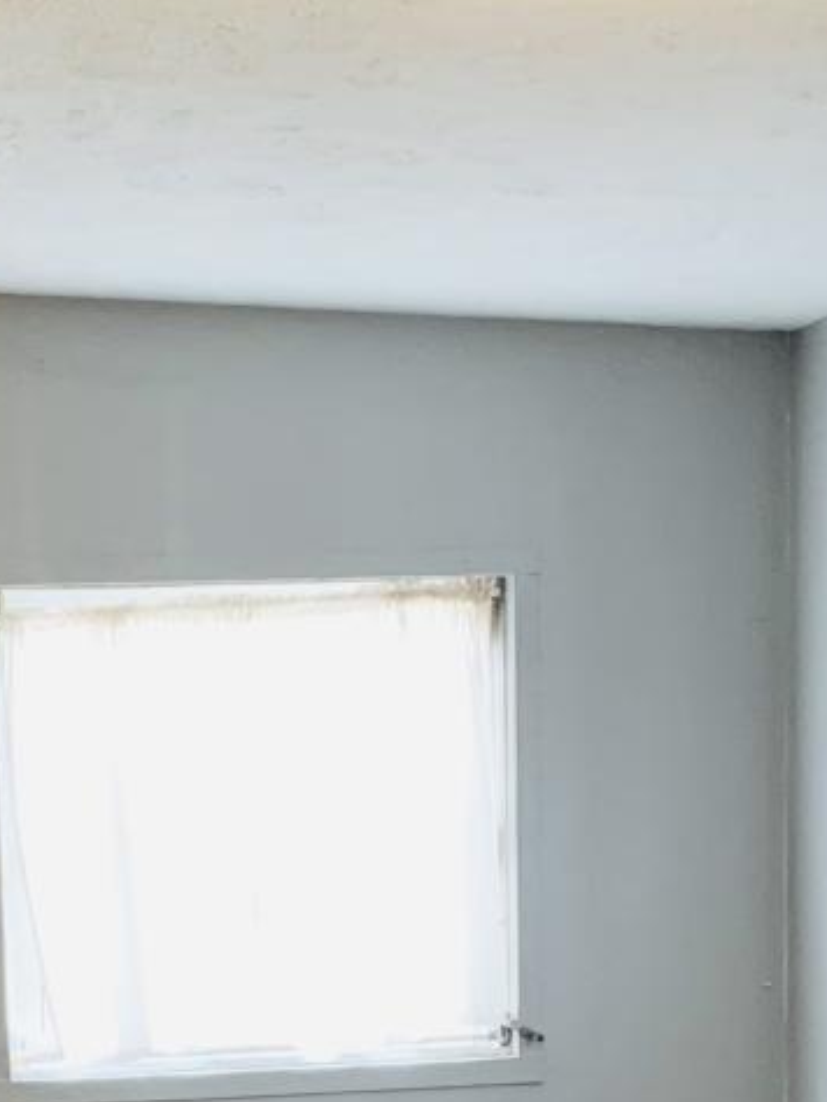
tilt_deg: -8.4
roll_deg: +1.5
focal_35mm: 110
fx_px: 3502
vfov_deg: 16.7
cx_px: 40
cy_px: 1507
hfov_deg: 13.3
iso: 200
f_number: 1.8
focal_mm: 4.25
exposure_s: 1/60
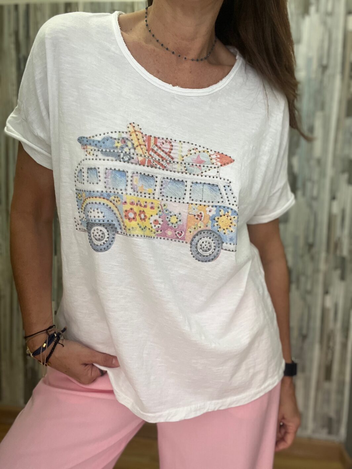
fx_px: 407
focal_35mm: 30
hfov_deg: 46.8
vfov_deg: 60.0
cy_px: 234
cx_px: 176
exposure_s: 1/50
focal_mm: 2.71
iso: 80
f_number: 2.2
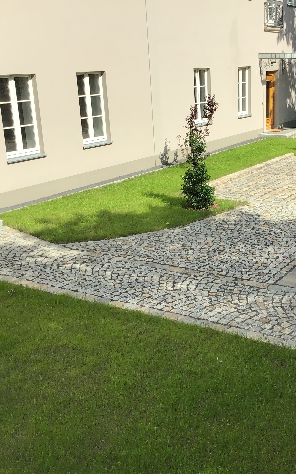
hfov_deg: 28.8
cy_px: 237
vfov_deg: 45.3
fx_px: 568
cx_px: 221
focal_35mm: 44
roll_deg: +1.2
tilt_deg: -17.2
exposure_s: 1/1294
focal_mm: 3.3
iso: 25
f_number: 2.4
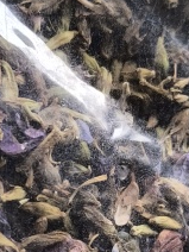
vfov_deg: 16.9
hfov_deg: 12.7
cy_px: 180
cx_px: 50
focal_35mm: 116
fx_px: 844
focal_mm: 6.14
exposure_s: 1/100
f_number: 1.65
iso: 80
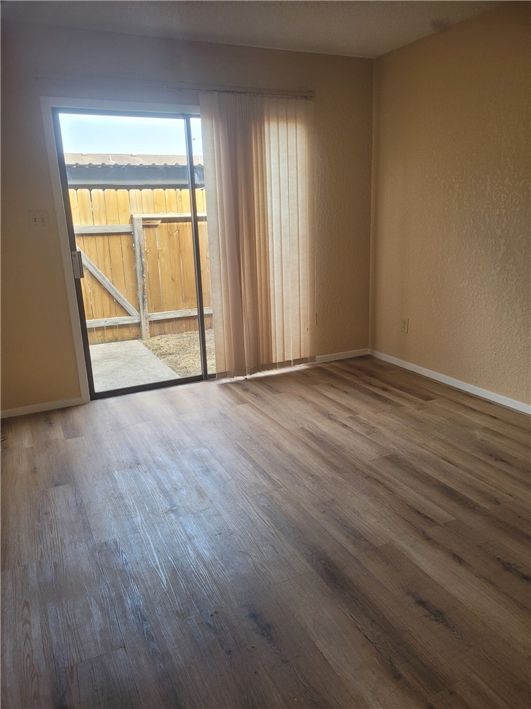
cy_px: 354
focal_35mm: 26
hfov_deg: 53.1
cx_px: 266
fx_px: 532
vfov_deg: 67.3
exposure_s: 1/120
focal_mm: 5.4
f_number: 1.8
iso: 125
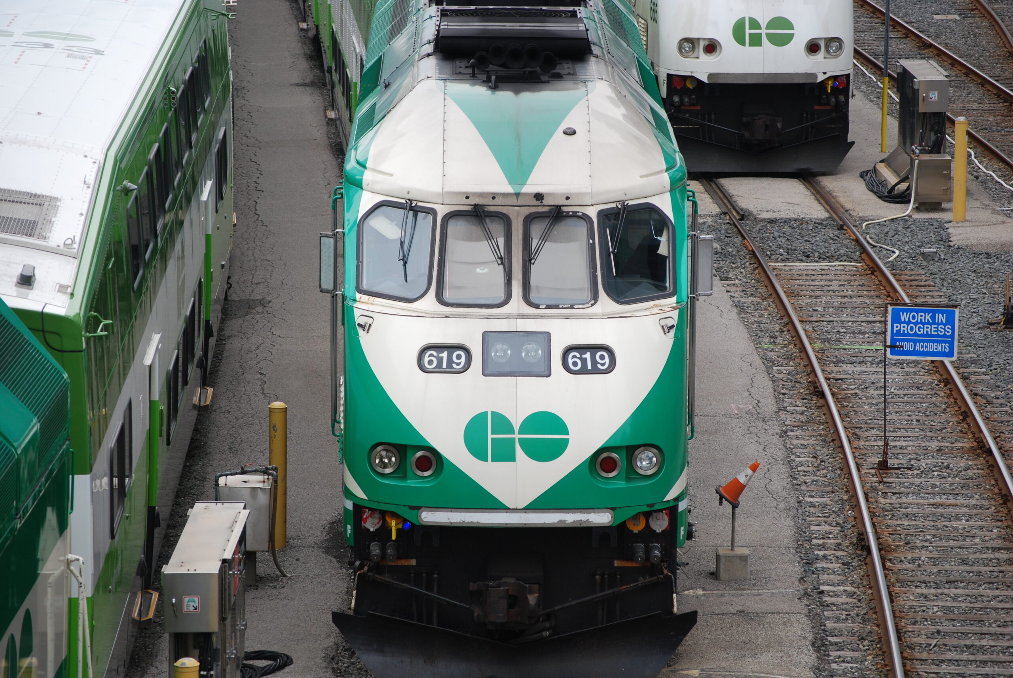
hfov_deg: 11.8
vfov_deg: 7.9
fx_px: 4902
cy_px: 339
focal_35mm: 174
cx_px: 506
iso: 200
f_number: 5.6
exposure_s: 1/500
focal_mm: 116
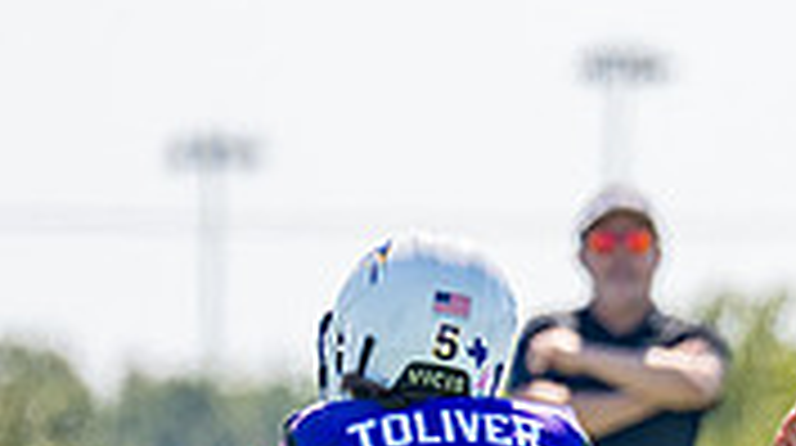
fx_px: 24050
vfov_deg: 1.1
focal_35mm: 1141
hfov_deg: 1.9
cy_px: 577
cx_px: 1030
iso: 125
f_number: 2.8
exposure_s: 1/2000
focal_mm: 200
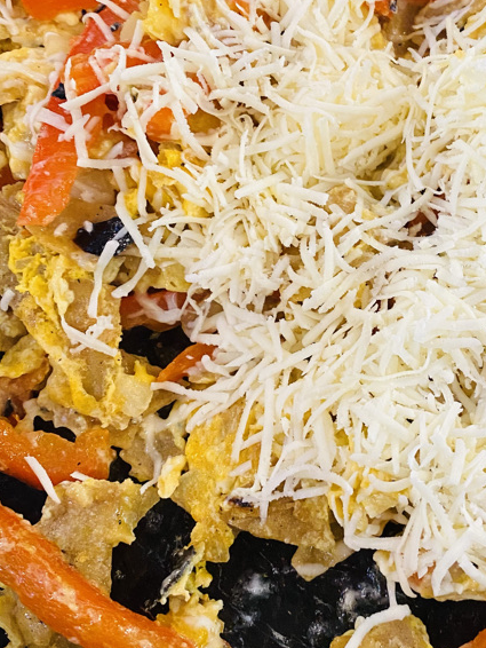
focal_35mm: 47
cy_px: 250
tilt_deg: -71.4
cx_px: 380
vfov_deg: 40.2
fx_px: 879
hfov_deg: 30.3
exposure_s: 1/60
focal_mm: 4.25
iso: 500
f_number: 1.8
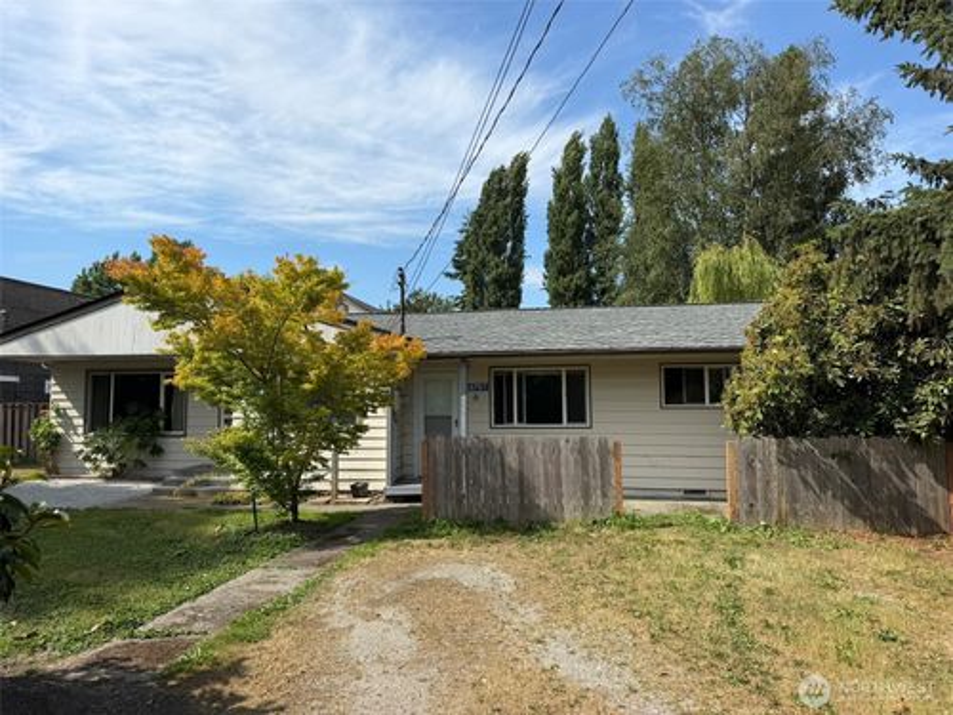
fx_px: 661
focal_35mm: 24
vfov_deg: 56.8
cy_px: 358
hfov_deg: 71.6
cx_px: 476
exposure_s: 1/4673
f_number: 1.78
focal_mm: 6.76
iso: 80
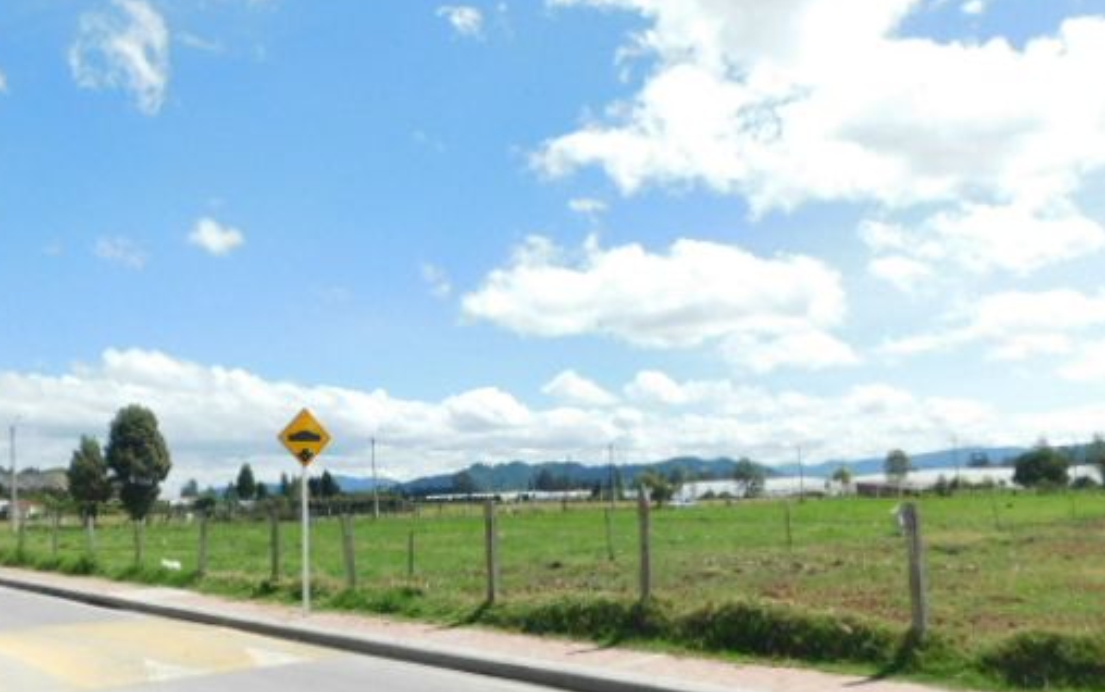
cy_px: 418
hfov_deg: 58.9
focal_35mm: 32
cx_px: 419
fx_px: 964
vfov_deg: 39.3
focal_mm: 4
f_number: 6
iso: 400
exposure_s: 1/1250
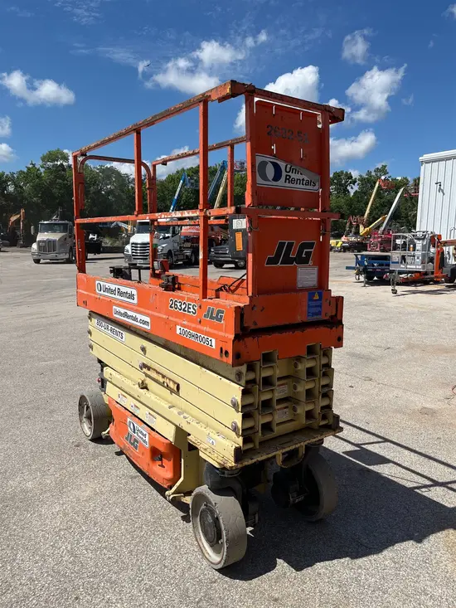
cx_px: 228
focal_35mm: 26
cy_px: 304
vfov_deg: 67.3
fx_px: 457
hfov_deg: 53.1
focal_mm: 5.1
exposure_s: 1/4651
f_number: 1.6
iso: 50
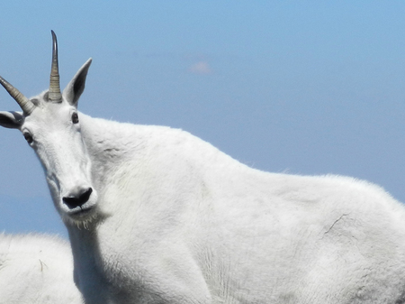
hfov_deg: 5.7
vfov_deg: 4.3
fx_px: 4058
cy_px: 331
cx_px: 52
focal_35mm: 347
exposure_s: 1/1250
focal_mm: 23.1
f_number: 5
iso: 160
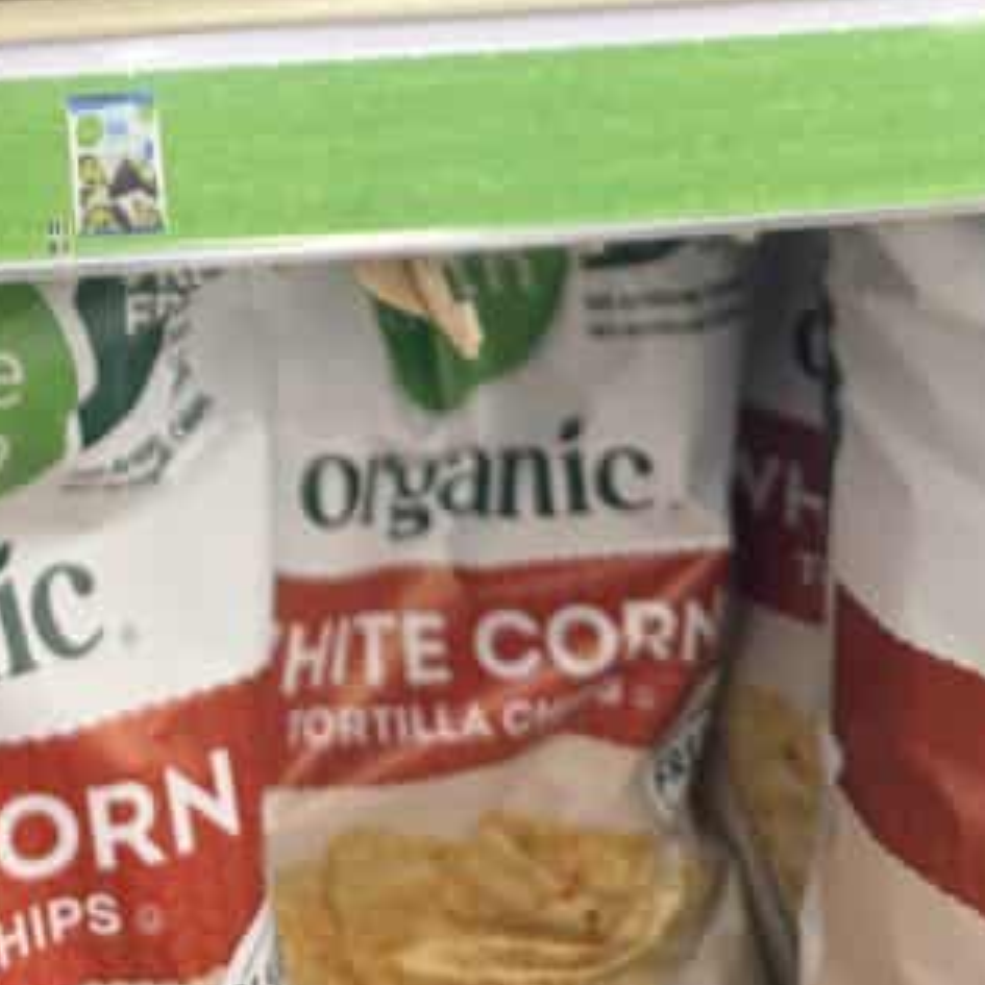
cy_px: -466
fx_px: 2221
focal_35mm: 69
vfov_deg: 21.3
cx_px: -72
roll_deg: +2.8
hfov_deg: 23.6
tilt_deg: -16.4
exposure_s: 1/65
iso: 160
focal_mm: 6.76
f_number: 1.78
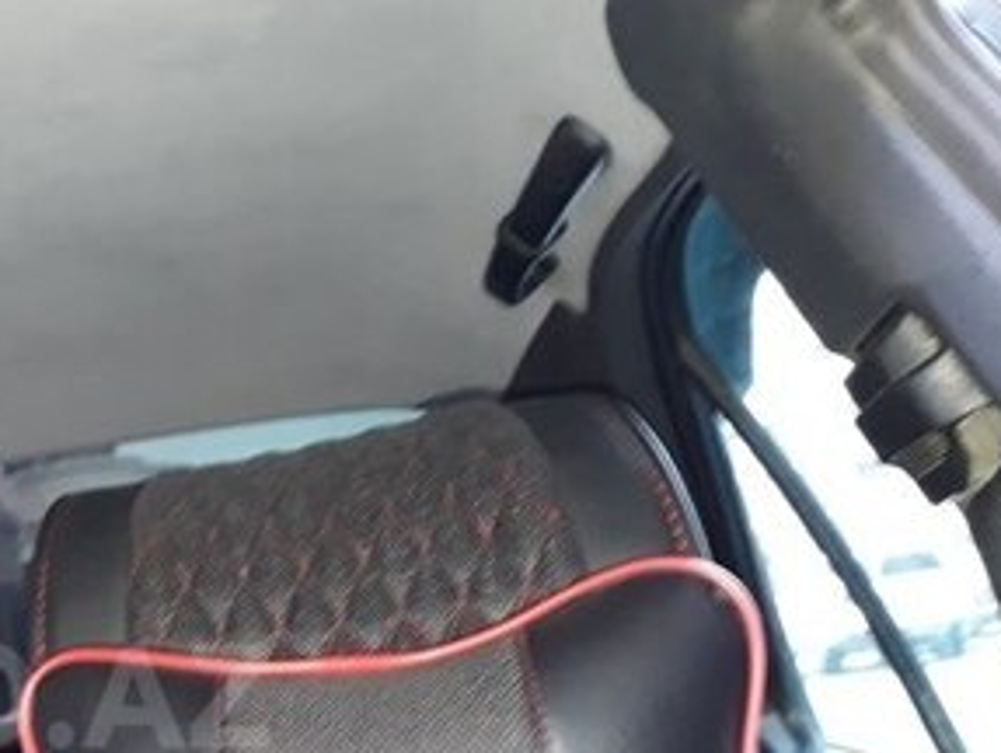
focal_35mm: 62
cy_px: 695
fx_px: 1795
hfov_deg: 28.4
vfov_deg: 23.0
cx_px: -87
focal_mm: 3.6
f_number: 1.9
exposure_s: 1/20
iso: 200
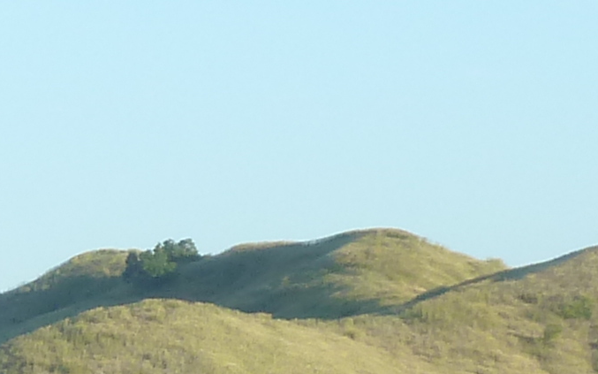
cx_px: -626
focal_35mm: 451
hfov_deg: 4.6
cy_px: 569
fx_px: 7350
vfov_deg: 2.9
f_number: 4.1
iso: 125
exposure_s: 1/200
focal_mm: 11.9
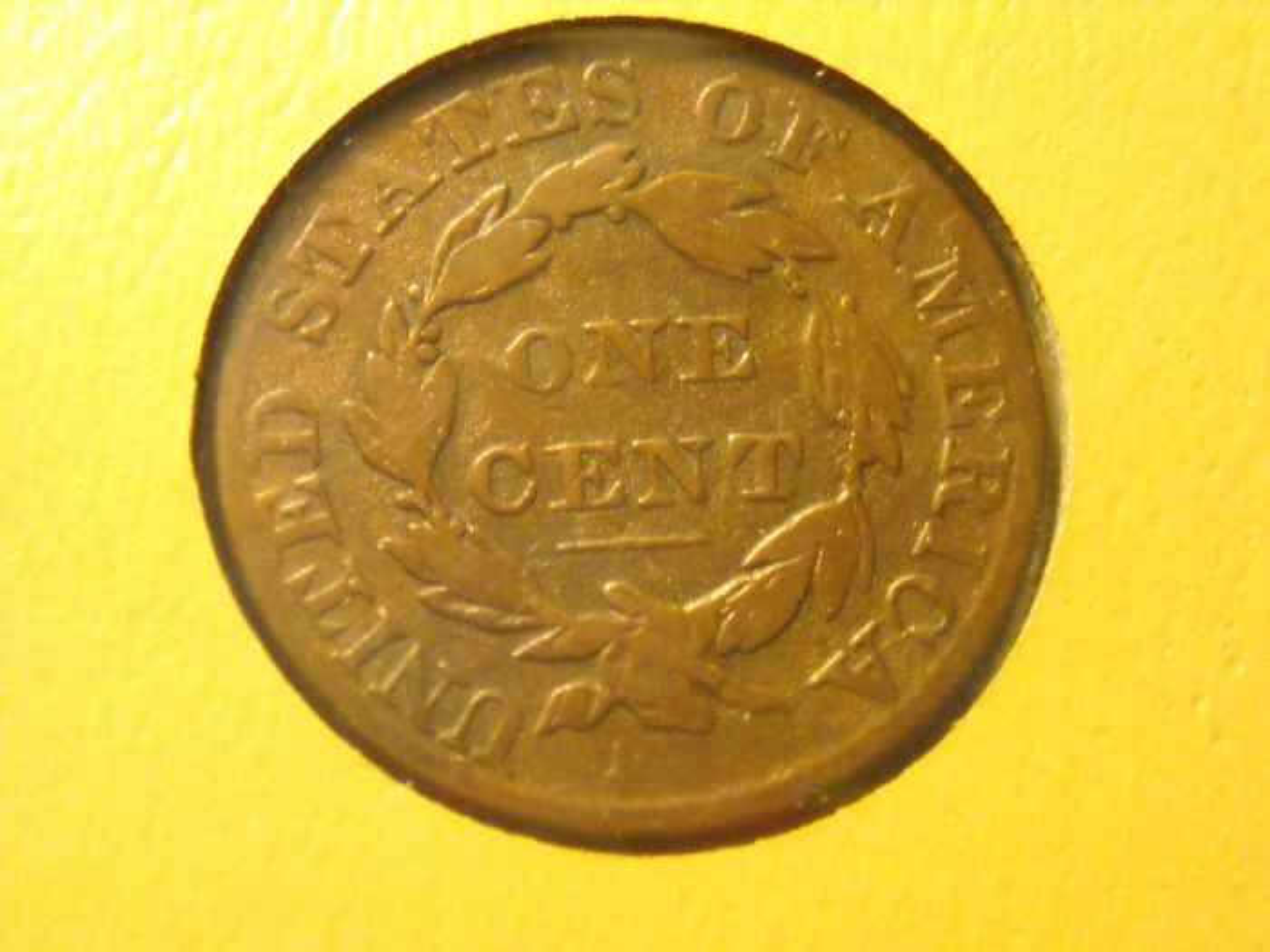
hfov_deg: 18.7
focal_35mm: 105
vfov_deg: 14.1
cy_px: 476
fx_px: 3852
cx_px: 635
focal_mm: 17.1
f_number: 4.7
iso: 800
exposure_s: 1/36
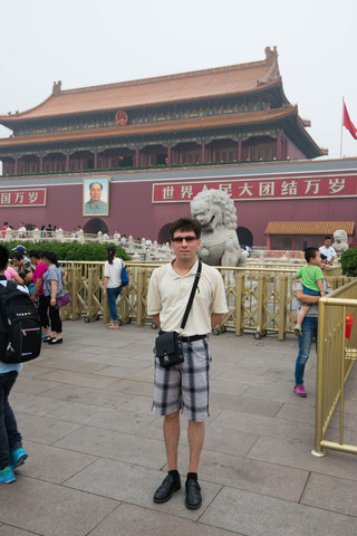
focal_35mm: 32
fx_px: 476
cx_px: 178
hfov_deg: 41.1
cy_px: 268
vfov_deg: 58.7
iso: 200
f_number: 8
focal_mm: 32
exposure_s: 1/250
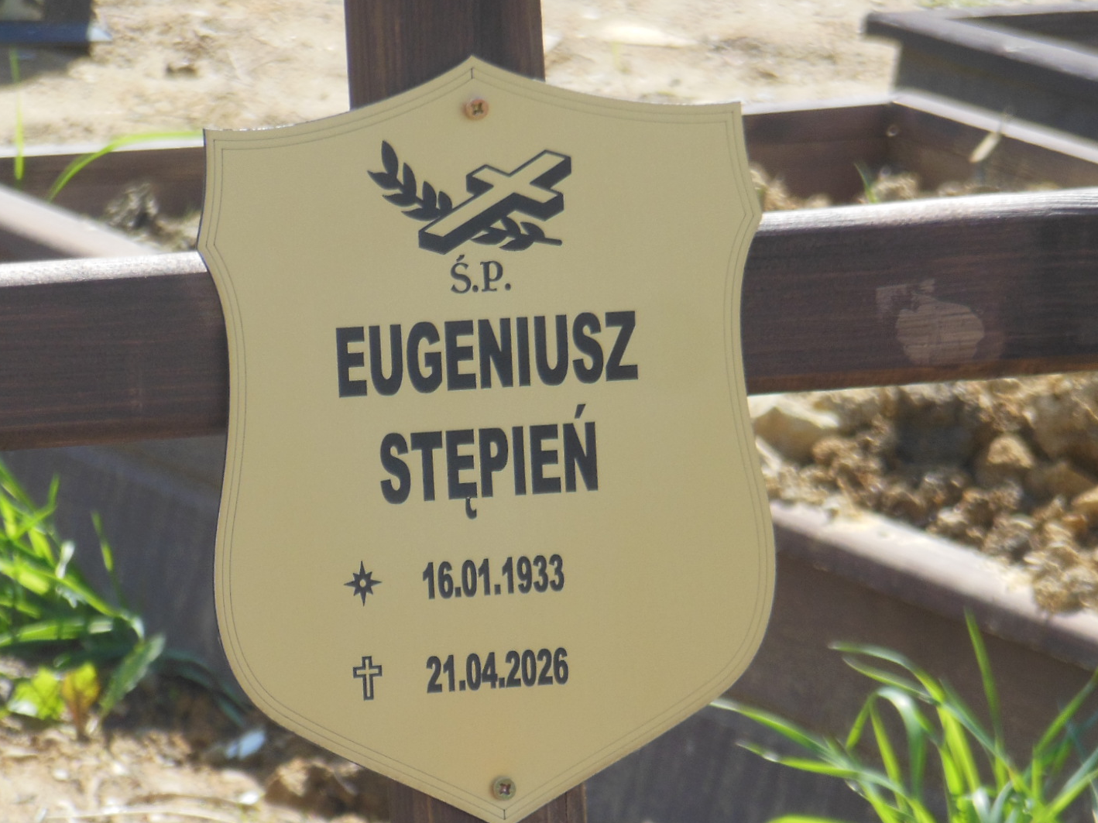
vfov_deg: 4.2
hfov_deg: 5.6
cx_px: 522
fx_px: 11132
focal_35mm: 351
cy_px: 569
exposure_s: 1/250
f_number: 5.7
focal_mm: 39.1
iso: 125
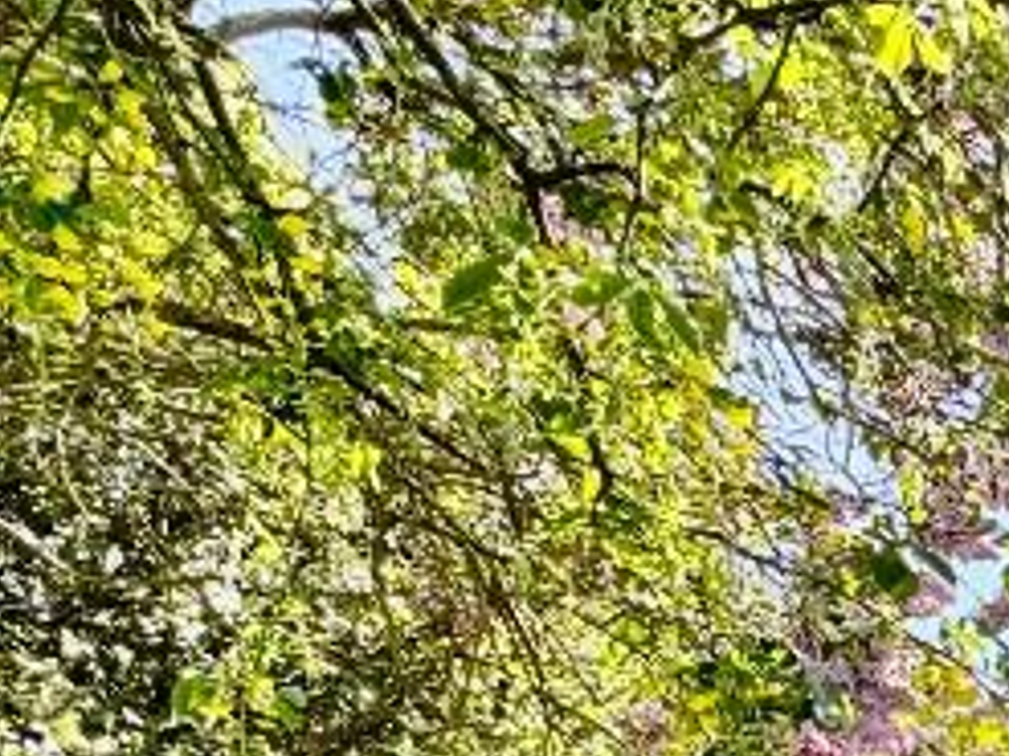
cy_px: 1107
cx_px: 1630
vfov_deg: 21.5
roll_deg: -0.4
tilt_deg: -4.2
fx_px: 1690
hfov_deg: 23.8
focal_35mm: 58
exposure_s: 1/211
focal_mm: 2.22
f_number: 2.2
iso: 40
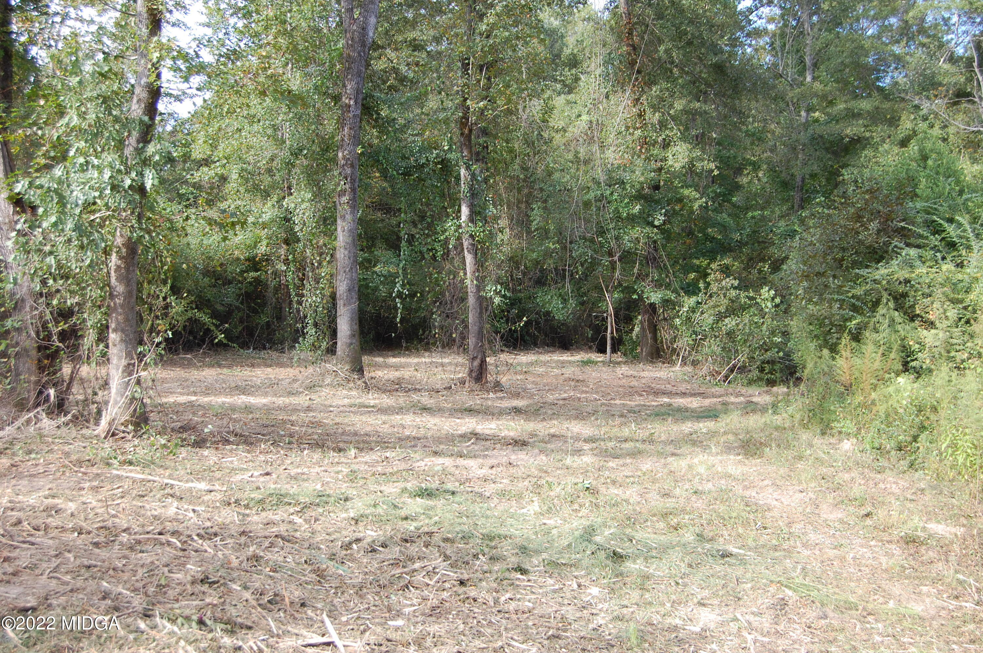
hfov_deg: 43.6
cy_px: 326
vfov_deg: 29.8
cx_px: 492
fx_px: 1228
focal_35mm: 45
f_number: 5.6
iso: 250
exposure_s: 1/125
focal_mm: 30
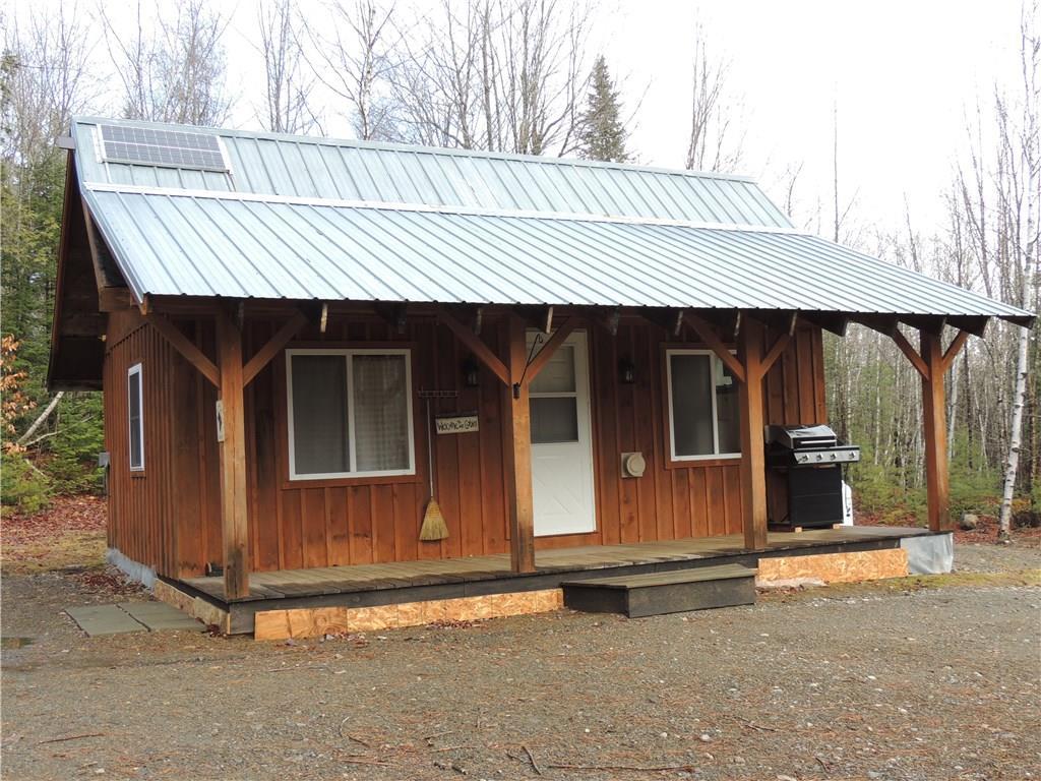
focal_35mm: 40
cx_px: 520
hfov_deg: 46.8
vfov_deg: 36.0
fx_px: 1203
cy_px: 390
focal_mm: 7.1
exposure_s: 1/80
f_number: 3.3
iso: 100
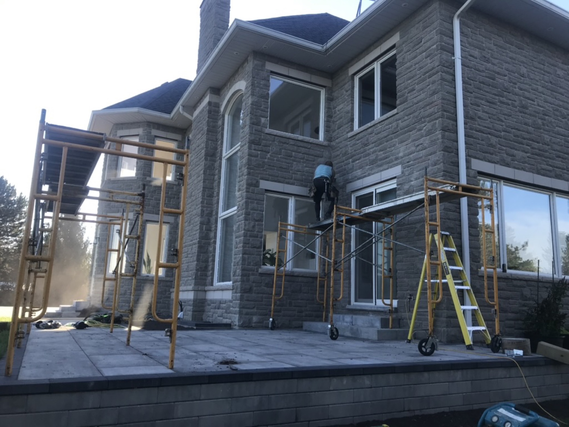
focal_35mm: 28
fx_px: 460
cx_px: 284
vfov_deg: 49.7
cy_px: 214
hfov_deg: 63.4
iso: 20
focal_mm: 3.99
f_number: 1.8
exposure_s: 1/463
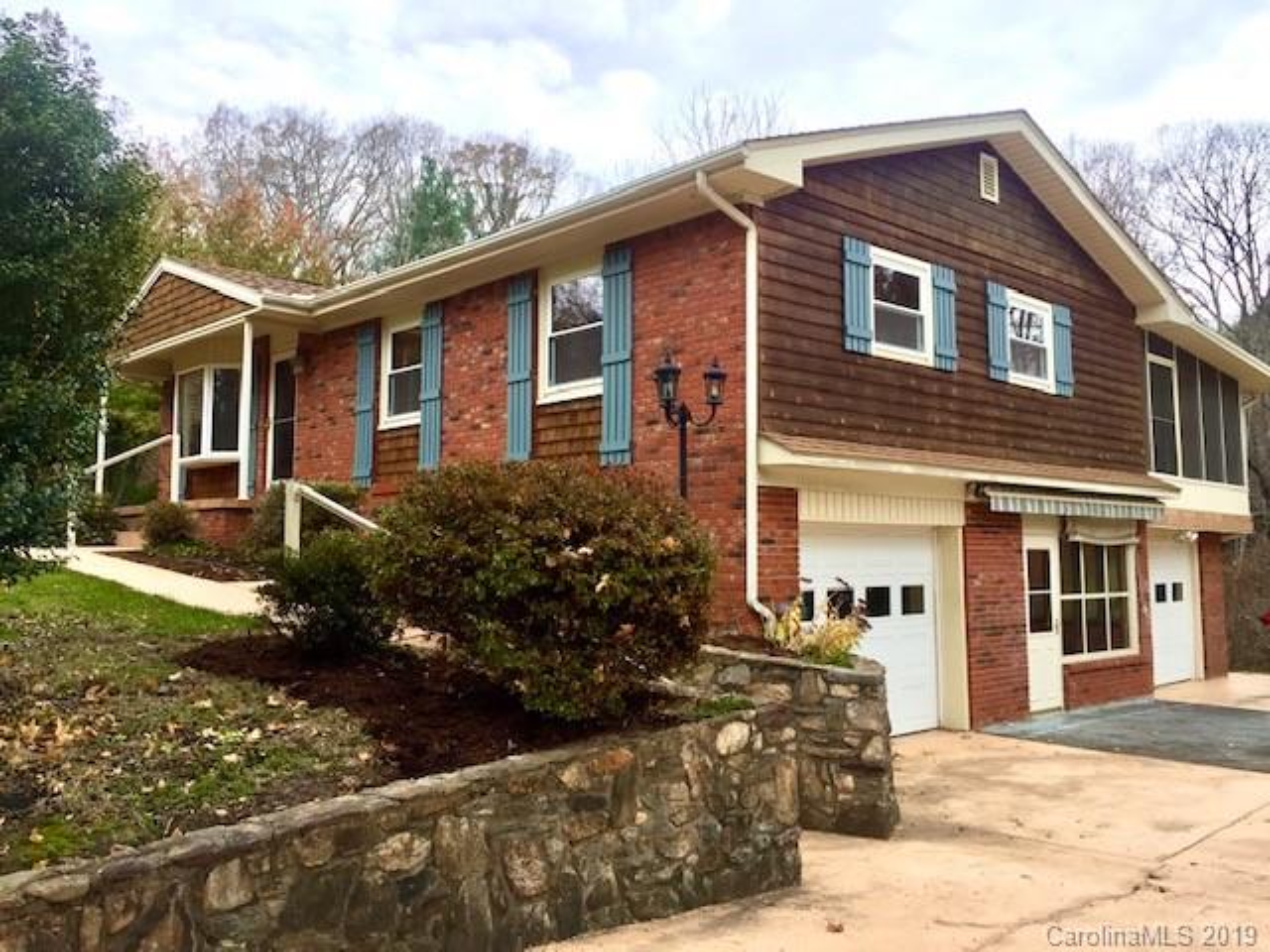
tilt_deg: +6.2
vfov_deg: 48.2
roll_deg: -0.9
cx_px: 635
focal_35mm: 29
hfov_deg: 61.7
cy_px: 476
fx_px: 1064
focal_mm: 4.15
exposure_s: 1/120
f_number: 2.2
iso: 32
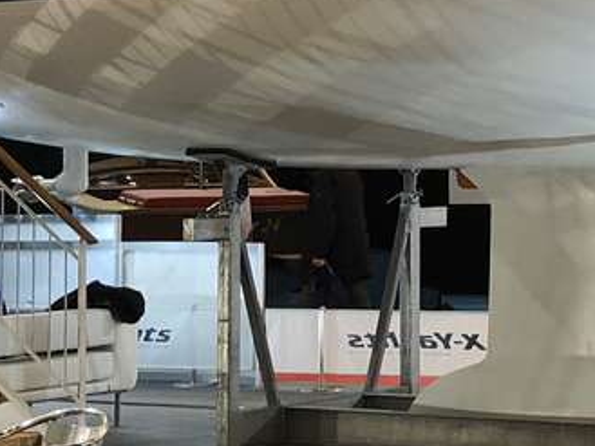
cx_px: 714
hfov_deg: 14.1
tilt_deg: +3.0
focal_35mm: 136
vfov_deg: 10.9
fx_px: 2339
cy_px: 60
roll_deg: +1.6
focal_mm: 4
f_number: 1.8
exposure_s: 1/20
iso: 40
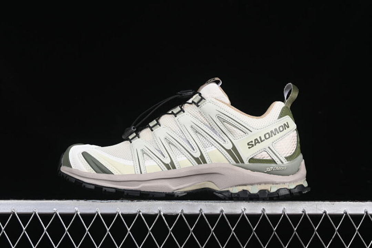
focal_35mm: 75
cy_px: 124
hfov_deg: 27.0
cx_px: 186
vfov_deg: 18.2
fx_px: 775
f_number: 8
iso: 160
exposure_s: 1/80
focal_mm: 50
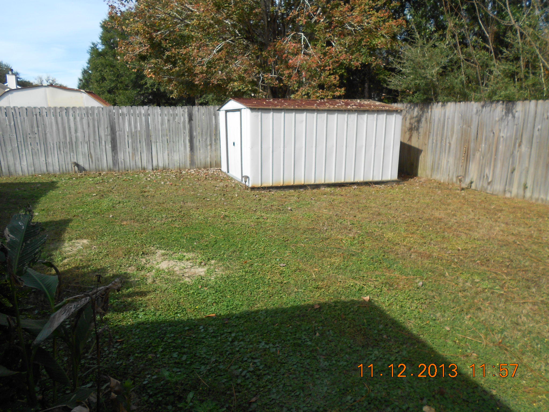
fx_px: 412
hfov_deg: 67.3
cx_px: 274
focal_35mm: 26
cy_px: 206
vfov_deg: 53.1
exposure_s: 1/640
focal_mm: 4.6
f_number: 3.2
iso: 80
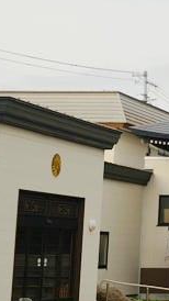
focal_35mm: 142
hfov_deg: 7.3
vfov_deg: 15.0
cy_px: 42
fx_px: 1132
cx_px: 542
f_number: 6.3
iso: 100
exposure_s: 1/100
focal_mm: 31
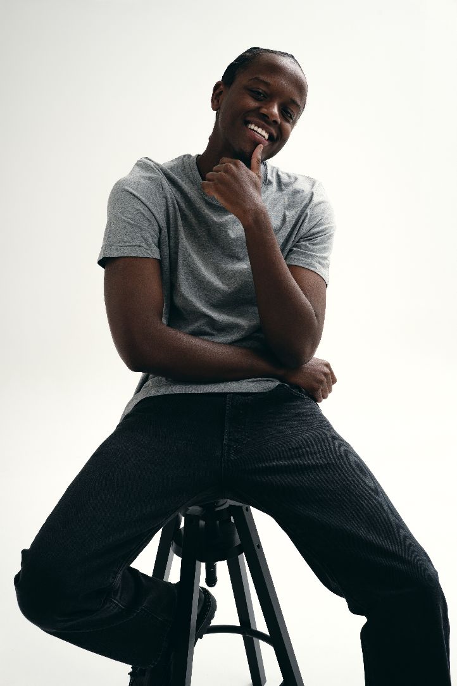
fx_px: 953
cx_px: 228
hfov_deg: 27.0
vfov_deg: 39.6
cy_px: 343
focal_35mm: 50
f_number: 9
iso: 100
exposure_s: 1/125
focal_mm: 50
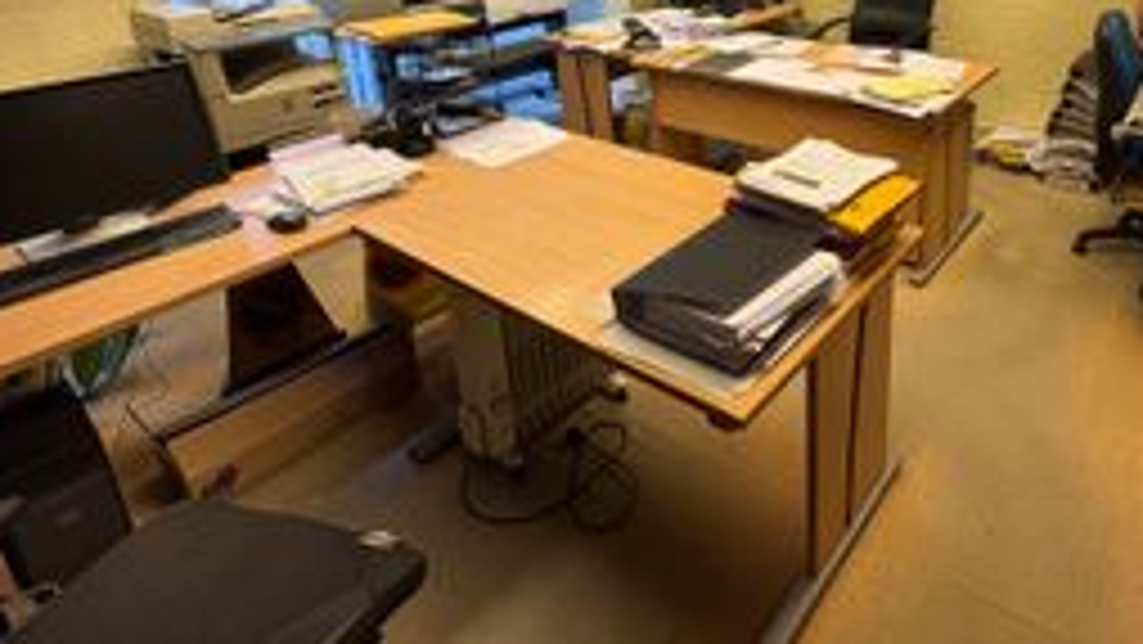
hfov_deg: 73.4
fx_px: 728
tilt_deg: -16.2
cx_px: 783
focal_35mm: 24
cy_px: 95
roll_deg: +1.3
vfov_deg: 44.4
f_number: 2.2
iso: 125
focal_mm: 2.22
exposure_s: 1/100
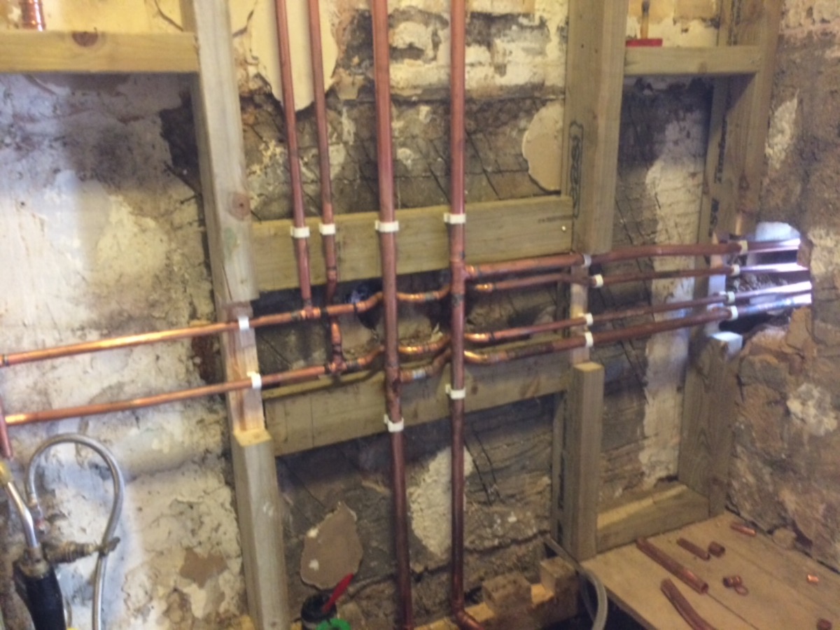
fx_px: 704
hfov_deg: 61.7
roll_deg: +3.3
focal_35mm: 29
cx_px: 420
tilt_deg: -16.4
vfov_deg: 48.2
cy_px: 315
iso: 320
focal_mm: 4.15
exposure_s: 1/20
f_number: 2.2
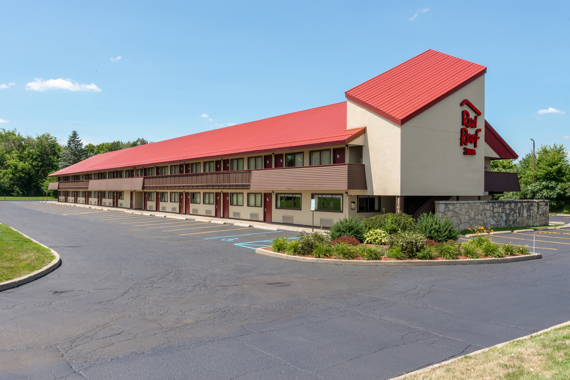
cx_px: 285
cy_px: 190
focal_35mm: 30
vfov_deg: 43.6
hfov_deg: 61.9
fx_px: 475
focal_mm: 20
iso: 400
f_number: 13
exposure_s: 1/400
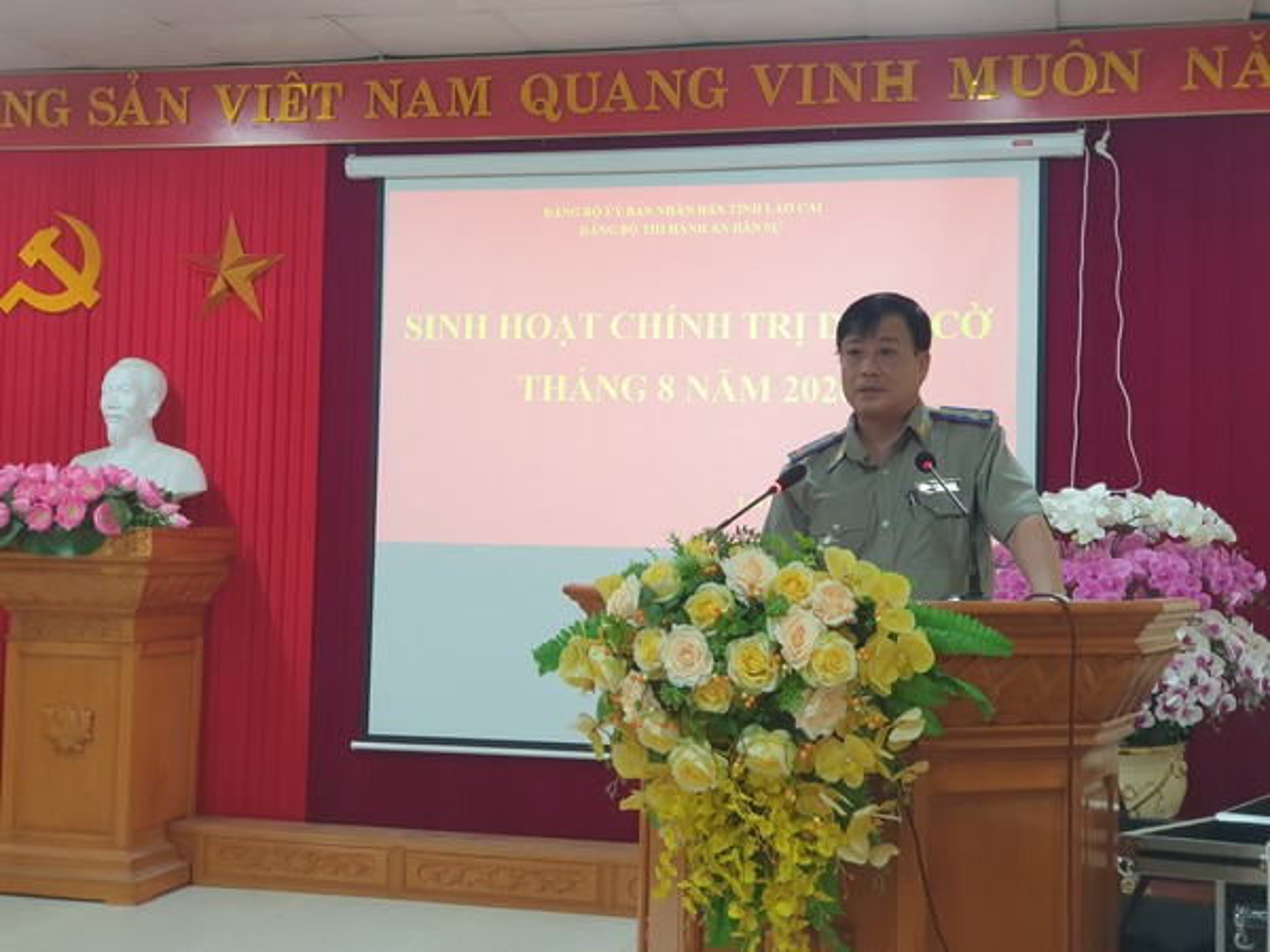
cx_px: 635
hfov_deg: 36.8
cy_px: 476
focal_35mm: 52
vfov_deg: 28.0
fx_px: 1908
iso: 160
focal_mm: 6
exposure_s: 1/33
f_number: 2.4
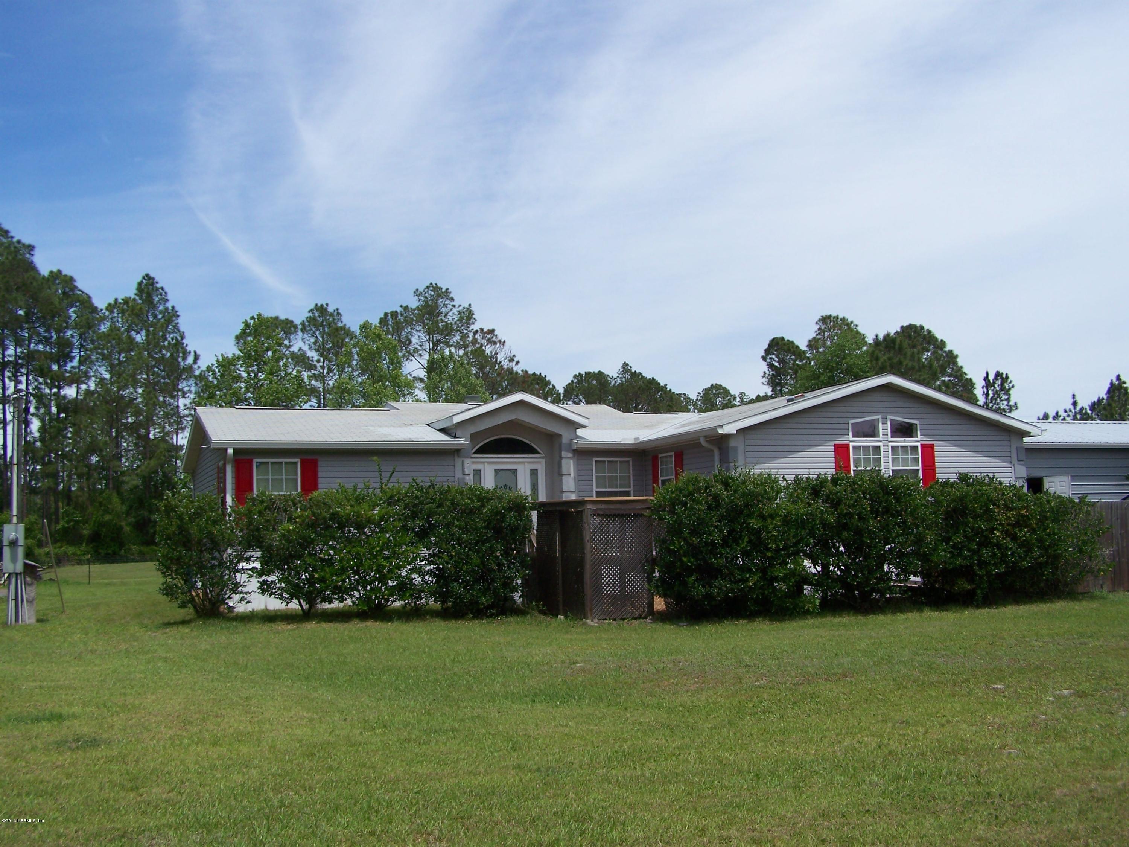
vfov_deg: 37.7
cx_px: 564
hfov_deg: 49.0
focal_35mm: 38
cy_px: 424
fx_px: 1239
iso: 64
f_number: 4
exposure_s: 1/640
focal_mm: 6.3
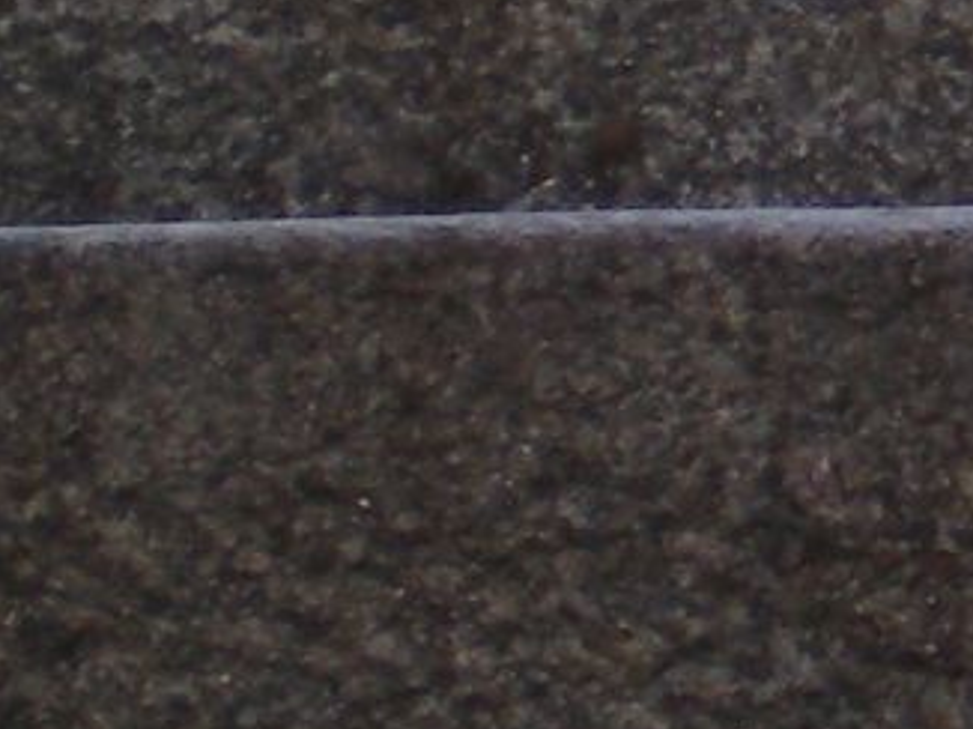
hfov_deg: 7.7
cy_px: -786
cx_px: 2382
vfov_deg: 6.0
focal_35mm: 239
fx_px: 6713
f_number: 3.1
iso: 64
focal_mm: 6.3
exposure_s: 1/100
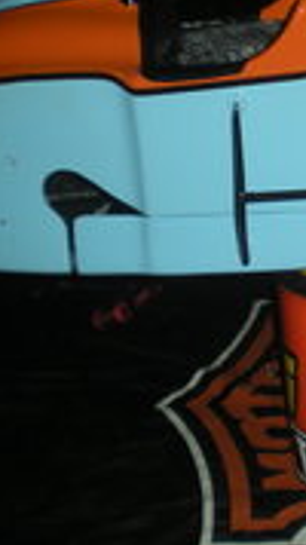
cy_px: 153
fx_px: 1343
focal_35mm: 93
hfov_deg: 12.6
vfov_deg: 22.8
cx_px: 407
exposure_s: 1/60
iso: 64
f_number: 3.1
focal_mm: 6.3
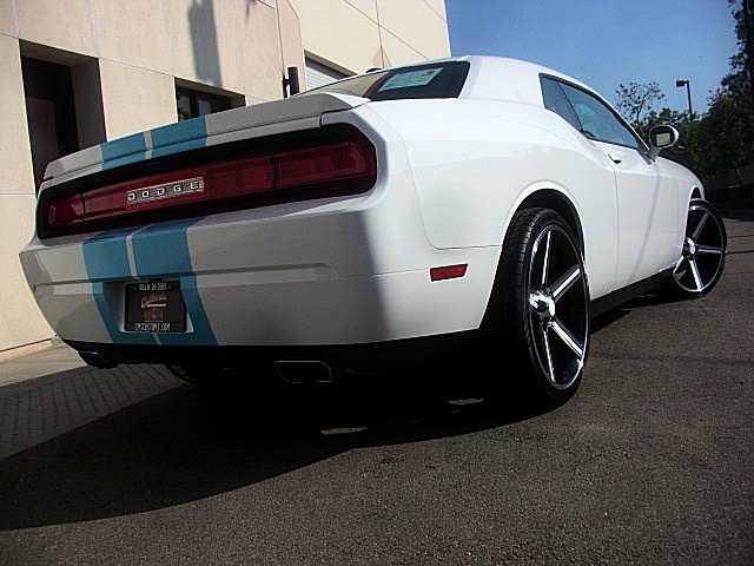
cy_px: 283
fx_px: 784
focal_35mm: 36
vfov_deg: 39.7
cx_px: 377
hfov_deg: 51.4
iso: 50
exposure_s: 1/200
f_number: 7.9
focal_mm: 6.3
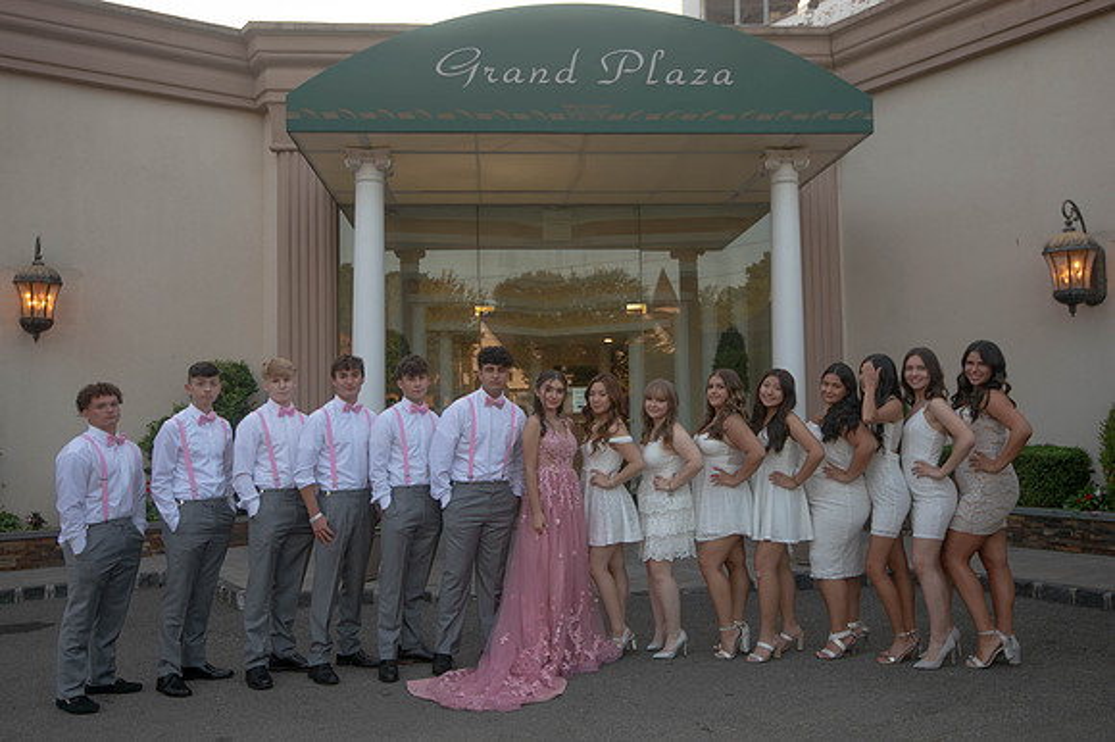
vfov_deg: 41.1
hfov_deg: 58.7
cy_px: 371
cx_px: 558
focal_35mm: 32
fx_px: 991
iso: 100
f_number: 5
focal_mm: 32
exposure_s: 1/80
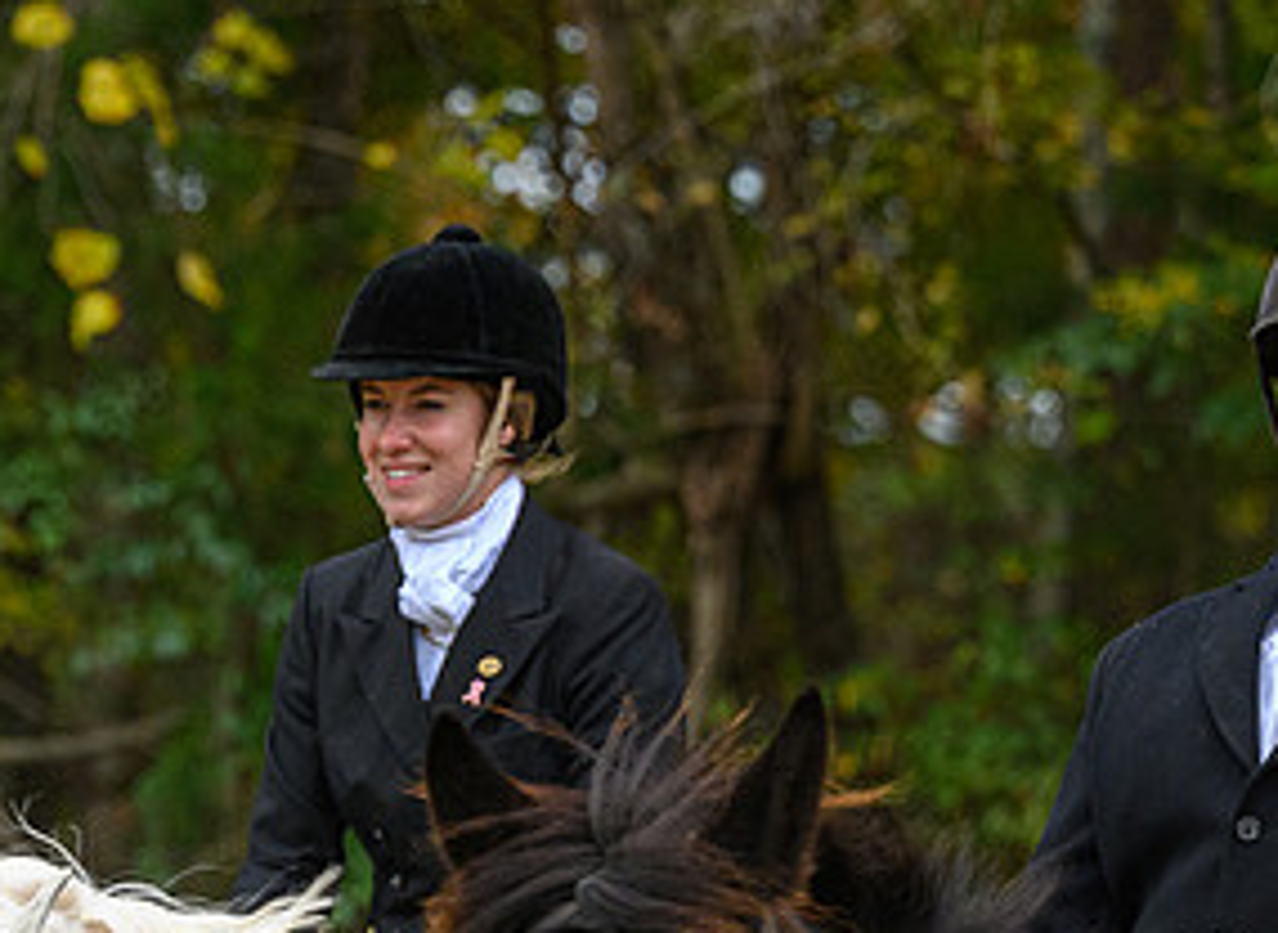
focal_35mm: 328
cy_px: 1189
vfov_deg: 4.4
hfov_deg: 6.1
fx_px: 11993
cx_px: 559
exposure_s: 1/1000
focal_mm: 97
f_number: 3.2
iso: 1250
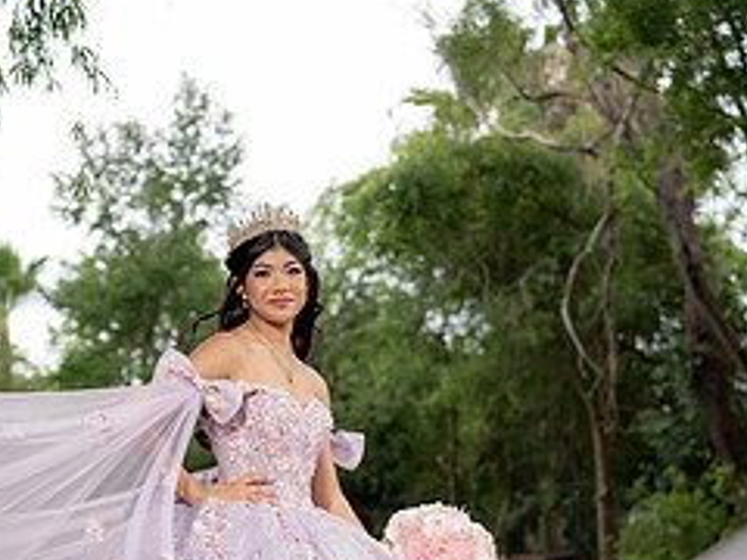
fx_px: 1360
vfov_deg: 22.4
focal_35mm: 63
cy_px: 557
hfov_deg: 30.6
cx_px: 296
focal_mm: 35
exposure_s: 1/800
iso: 80
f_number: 2.2
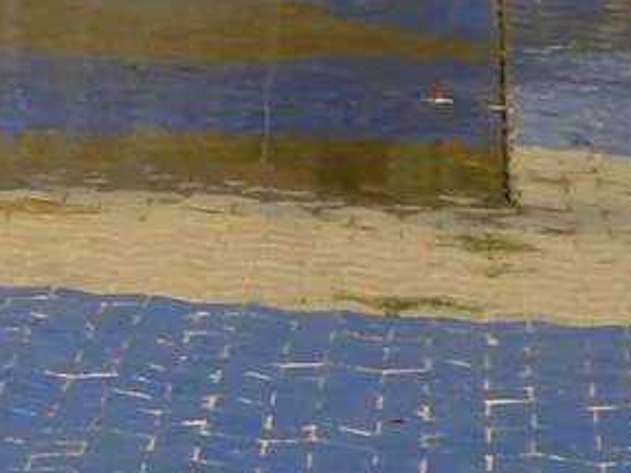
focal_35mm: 241
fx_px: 4391
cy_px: -497
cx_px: -1165
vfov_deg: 6.0
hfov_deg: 7.4
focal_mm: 6.4
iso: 80
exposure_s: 1/200
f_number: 8.5
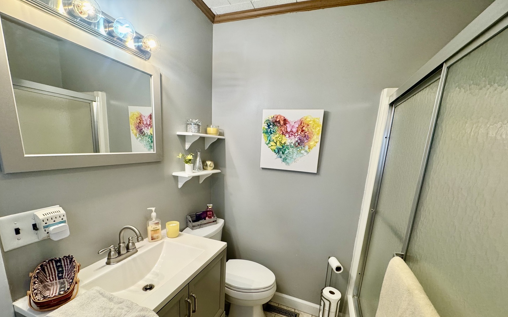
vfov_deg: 73.9
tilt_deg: -12.9
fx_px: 208
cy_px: 191
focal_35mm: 15
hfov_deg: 101.5
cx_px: 256
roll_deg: -3.0
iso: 250
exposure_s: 1/120
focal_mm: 2.22
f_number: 2.2
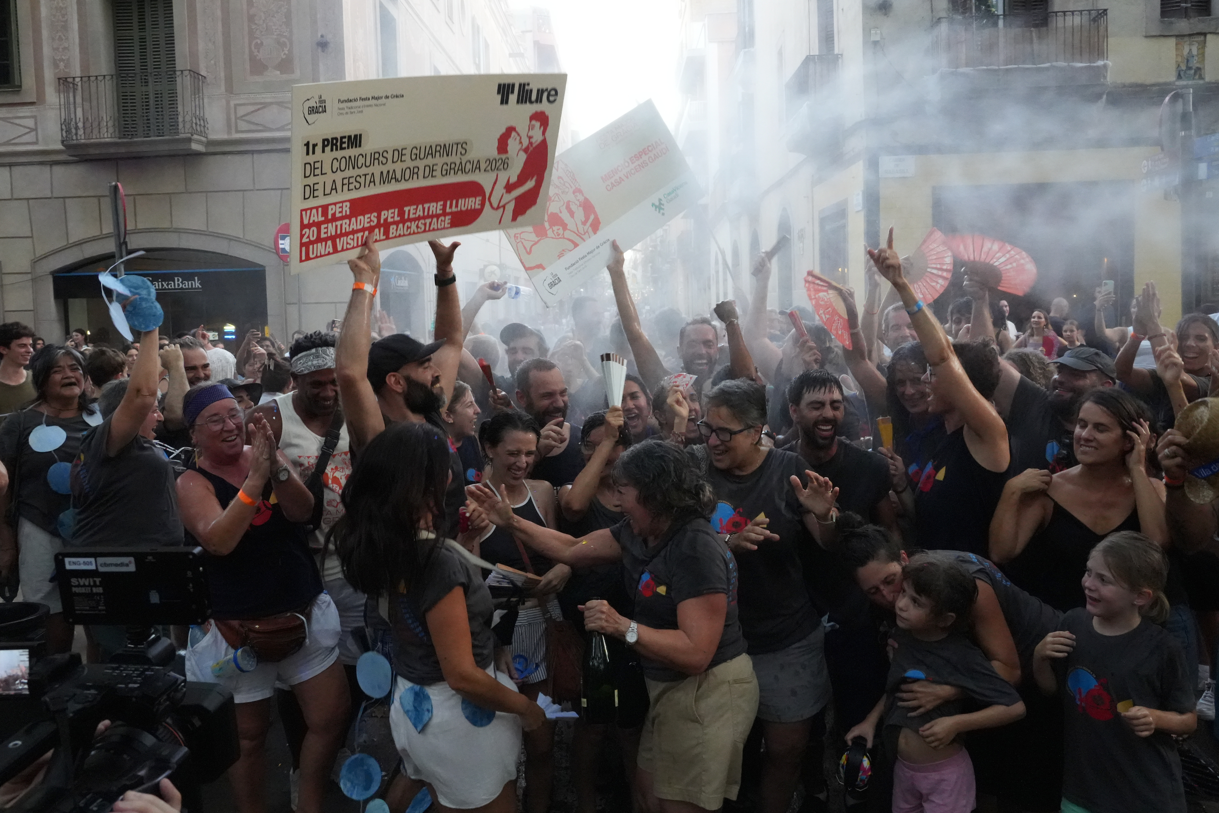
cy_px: 406
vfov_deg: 53.1
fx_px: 813
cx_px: 610
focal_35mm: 24
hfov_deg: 73.7
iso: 12800
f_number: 8
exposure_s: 1/200
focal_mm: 24
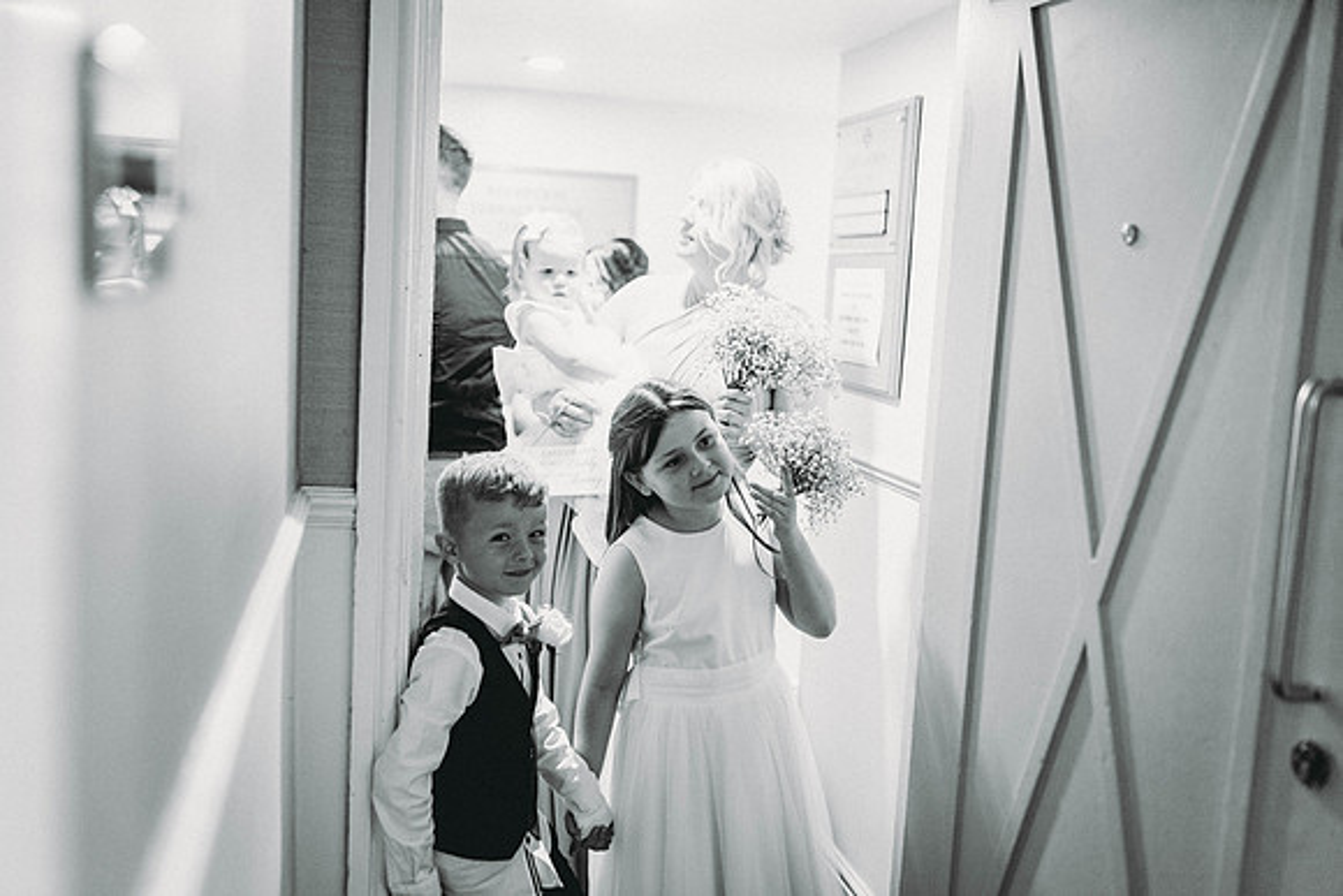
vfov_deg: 37.9
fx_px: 1306
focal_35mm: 35
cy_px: 448
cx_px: 672
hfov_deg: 54.4
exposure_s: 1/160
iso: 320
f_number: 1.6
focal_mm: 35
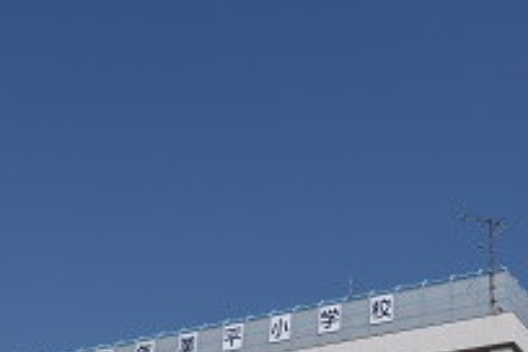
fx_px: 909
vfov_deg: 21.6
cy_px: 282
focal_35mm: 62
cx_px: 419
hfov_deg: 31.6
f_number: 11
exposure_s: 1/320
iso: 100
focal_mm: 21
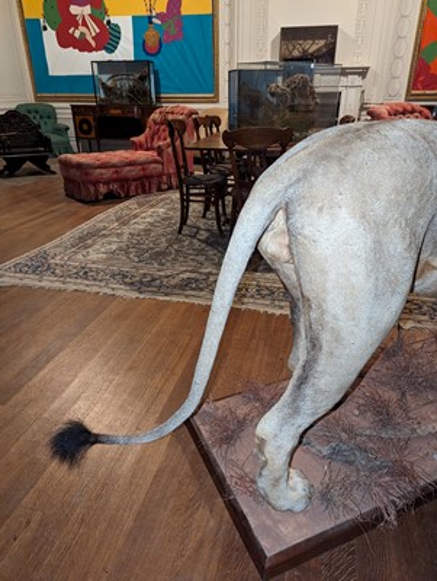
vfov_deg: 71.5
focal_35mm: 24
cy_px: 290
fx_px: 403
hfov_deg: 56.9
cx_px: 218
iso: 2938
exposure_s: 1/50.2
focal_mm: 6.81
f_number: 1.85
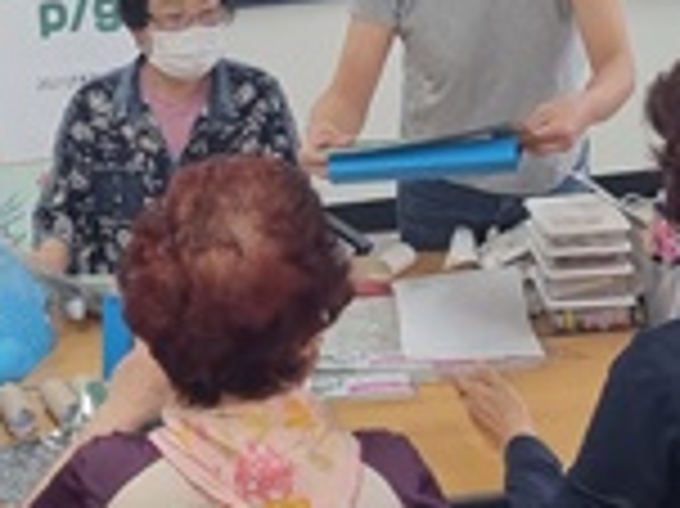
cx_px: 248
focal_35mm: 86
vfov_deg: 16.9
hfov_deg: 22.7
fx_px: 1688
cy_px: 29
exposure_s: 1/120
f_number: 1.8
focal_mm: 5.4
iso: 160
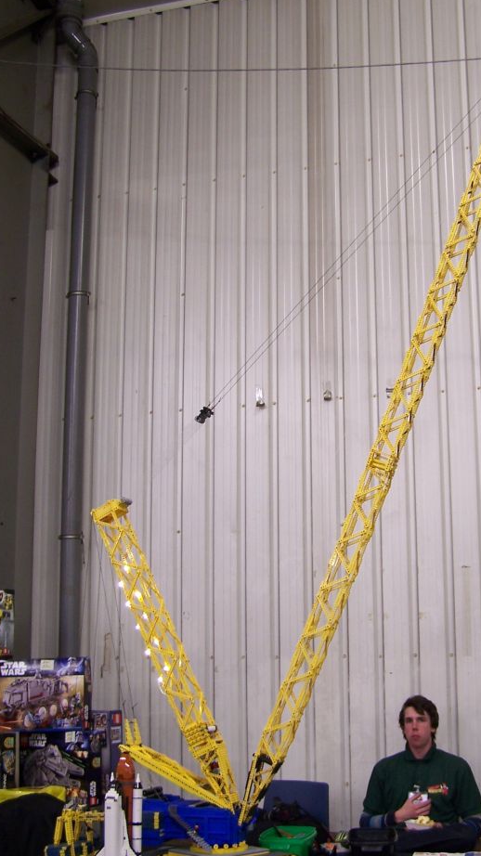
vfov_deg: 44.6
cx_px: 334
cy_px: 440
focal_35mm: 46
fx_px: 1044
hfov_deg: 25.8
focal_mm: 6.3
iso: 80
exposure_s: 1/3
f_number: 2.8
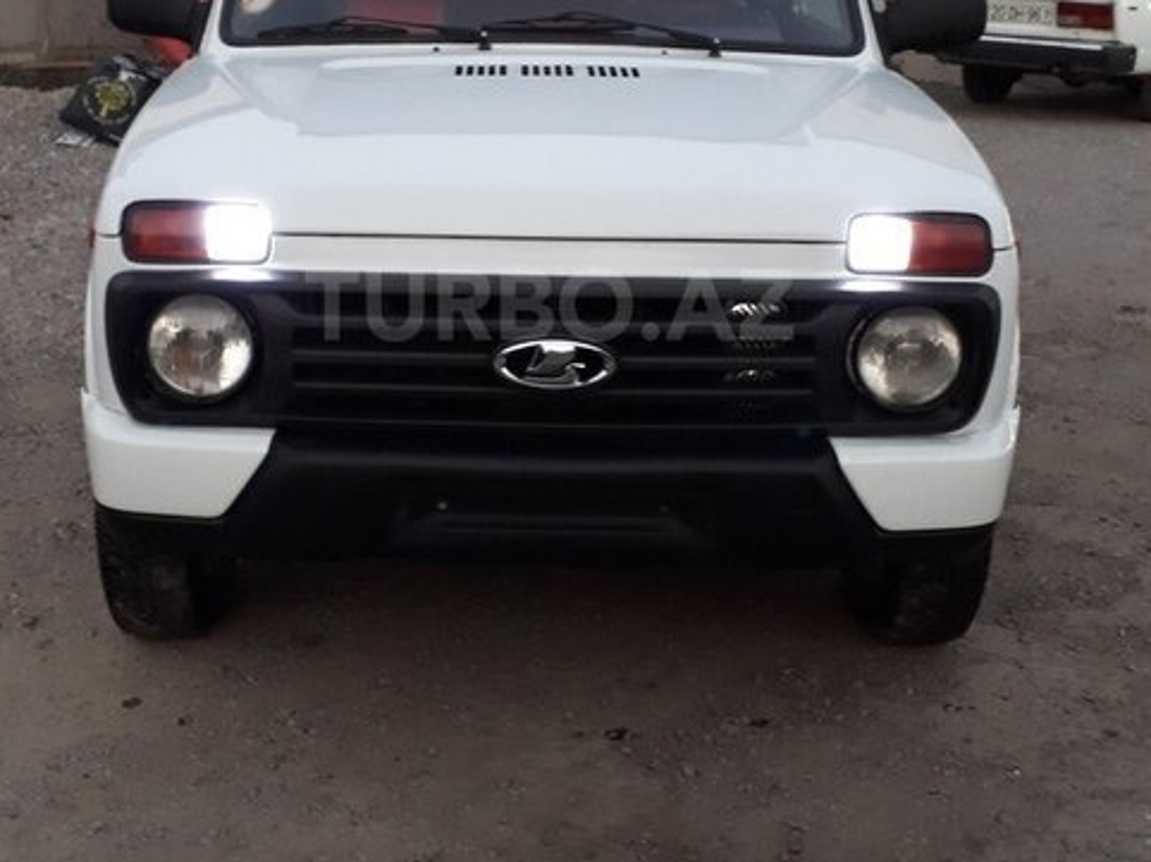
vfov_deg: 38.3
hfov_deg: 50.1
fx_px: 1230
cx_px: 549
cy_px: 304
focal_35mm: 37
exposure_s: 1/17
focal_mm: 3.6
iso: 250
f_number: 1.9
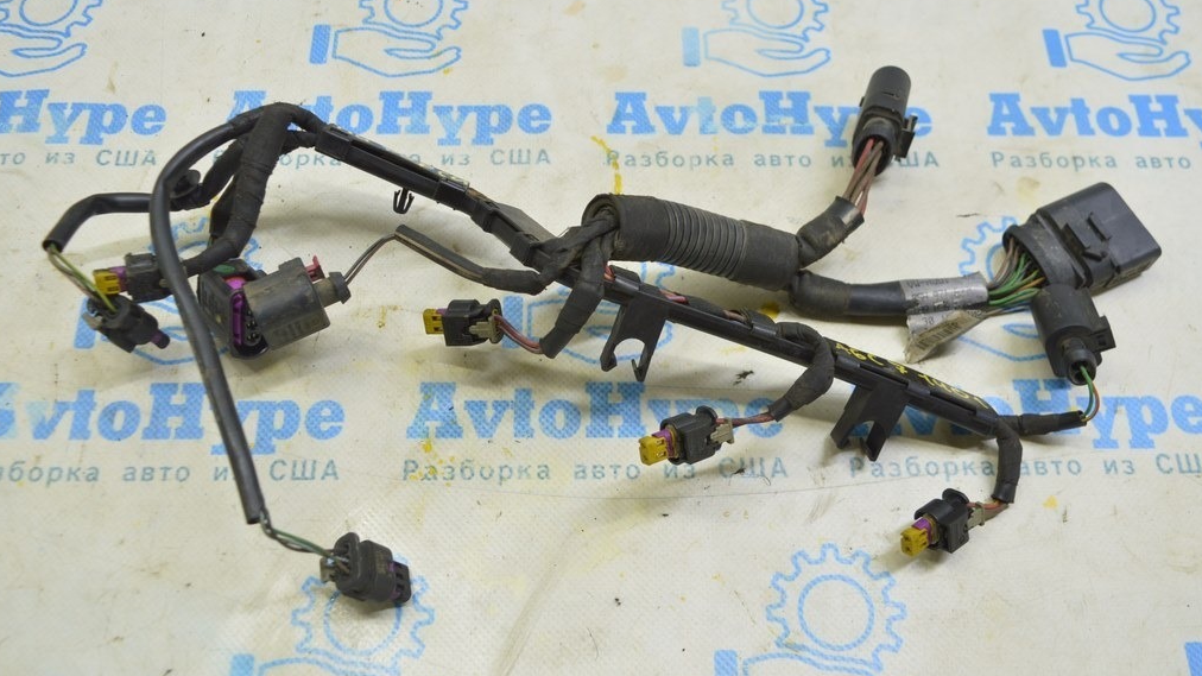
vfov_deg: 32.4
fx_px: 1164
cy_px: 330
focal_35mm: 37
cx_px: 596
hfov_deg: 54.6
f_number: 5.6
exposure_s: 1/20
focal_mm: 23
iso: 400
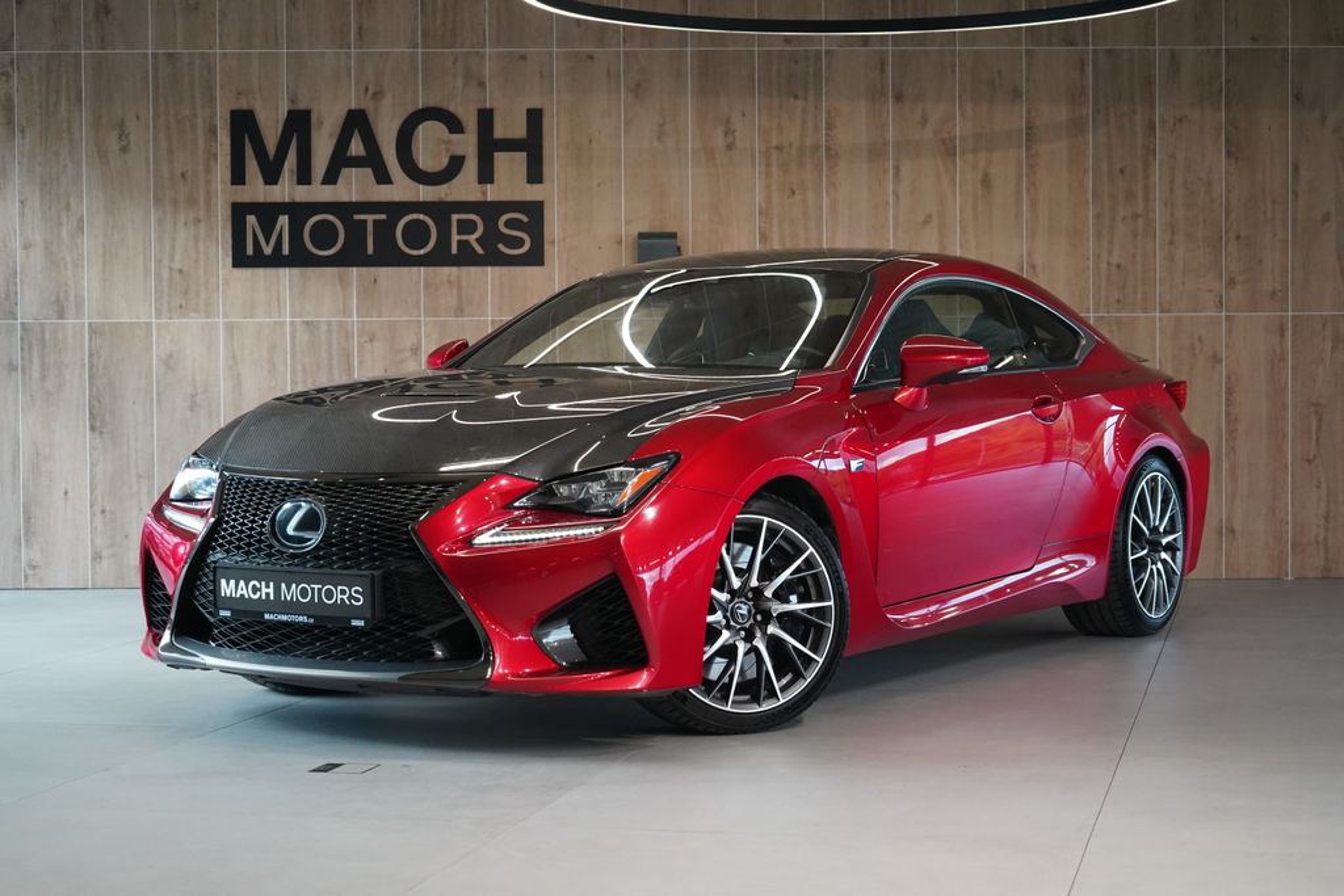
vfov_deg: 21.2
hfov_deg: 31.4
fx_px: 2390
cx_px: 672
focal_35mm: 64
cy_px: 448
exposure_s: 1/160
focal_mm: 64
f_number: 5.6
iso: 4000
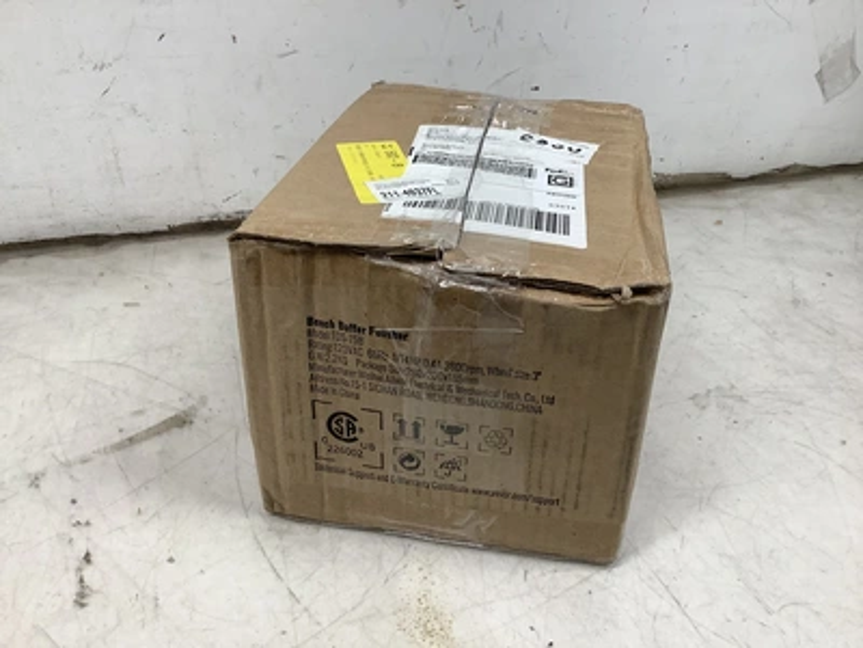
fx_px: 773
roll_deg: -2.9
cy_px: 324
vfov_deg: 45.4
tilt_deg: -33.4
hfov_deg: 58.4
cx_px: 432
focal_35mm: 31
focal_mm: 3.3
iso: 64
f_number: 2.4
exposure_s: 1/120
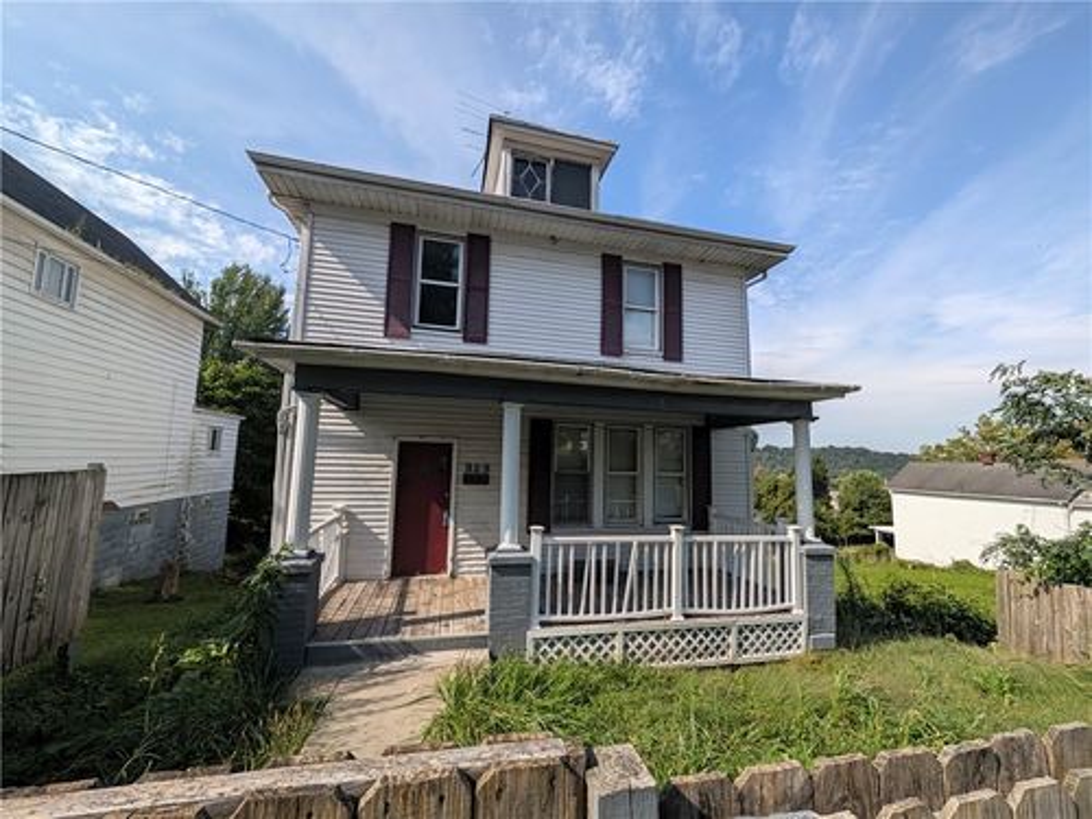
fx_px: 379
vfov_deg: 94.5
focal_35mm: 12
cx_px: 546
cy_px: 410
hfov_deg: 110.5
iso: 53
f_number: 1.7
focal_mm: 2.02
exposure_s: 1/3077
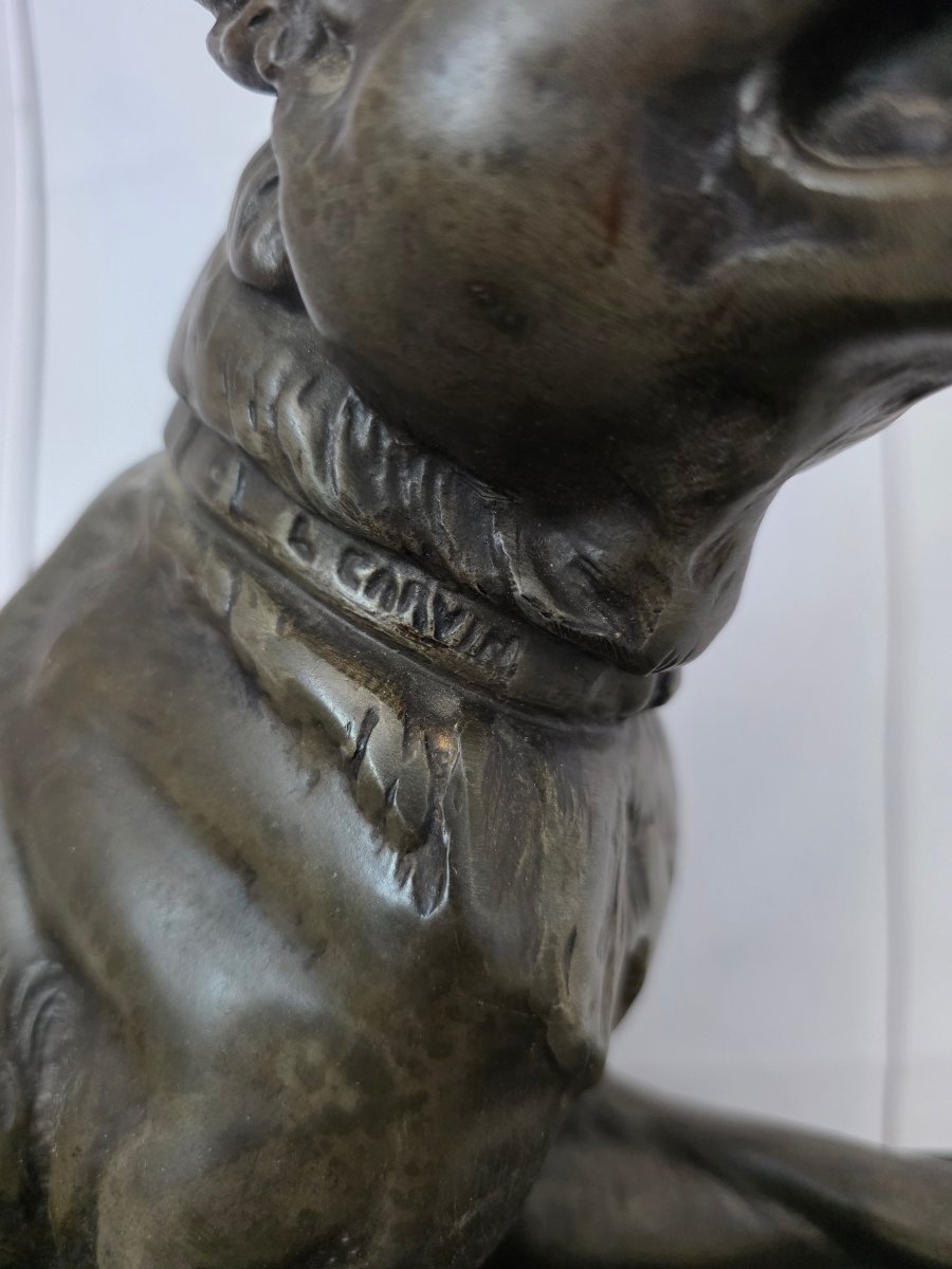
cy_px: 634
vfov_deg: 73.9
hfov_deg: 58.9
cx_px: 476
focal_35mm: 23
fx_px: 843
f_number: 1.7
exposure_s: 1/100
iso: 800
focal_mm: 6.3
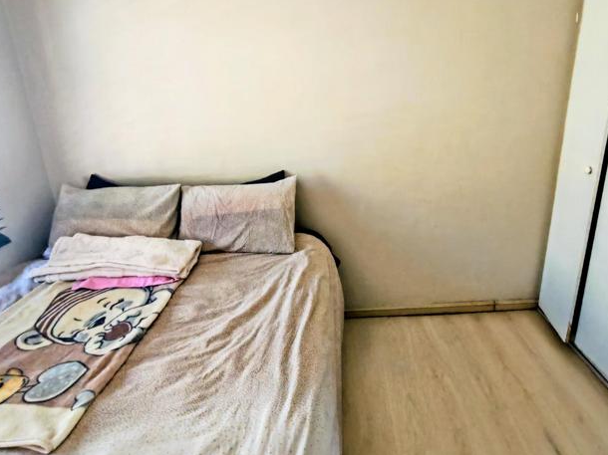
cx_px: 344
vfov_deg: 62.9
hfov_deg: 78.6
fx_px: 369
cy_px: 184
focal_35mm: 21
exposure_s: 1/50
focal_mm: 1.96
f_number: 2.2
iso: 279
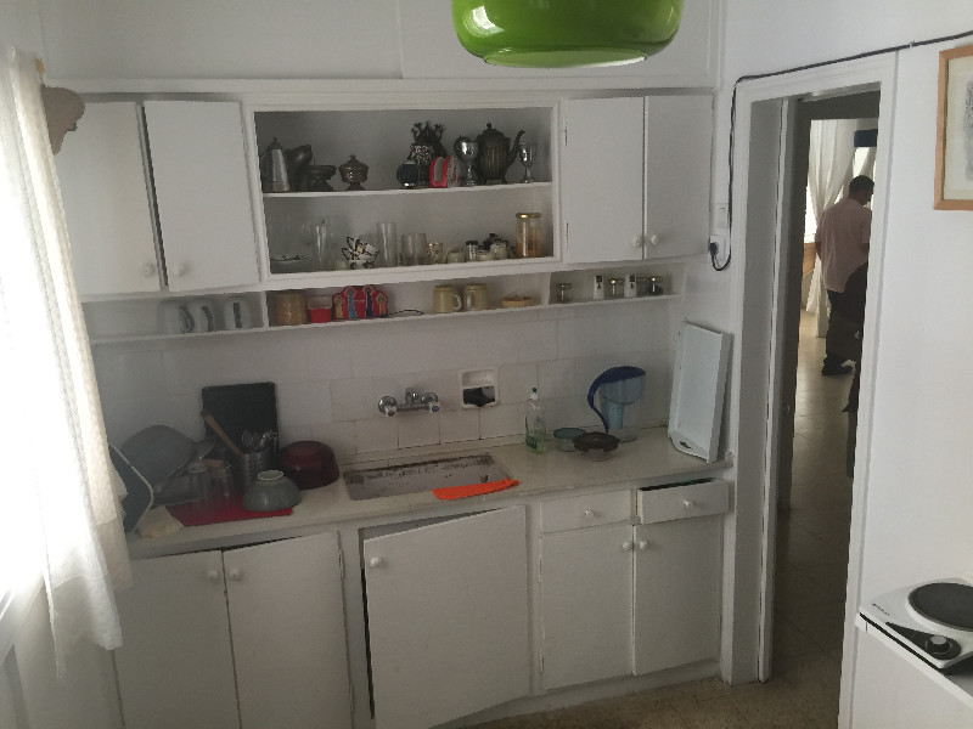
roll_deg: +0.8
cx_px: 486
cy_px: 364
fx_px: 815
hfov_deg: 61.7
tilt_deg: -11.3
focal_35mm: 29
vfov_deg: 48.2
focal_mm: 4.15
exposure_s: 1/15
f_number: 2.2
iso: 32
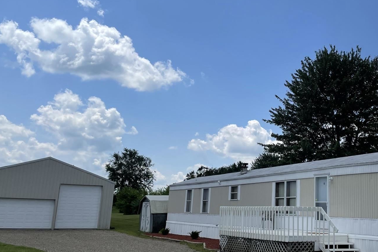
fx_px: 452
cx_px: 279
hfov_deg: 44.1
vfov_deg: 31.1
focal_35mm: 43
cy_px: 104
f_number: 1.6
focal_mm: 4.2
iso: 32
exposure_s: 1/6135
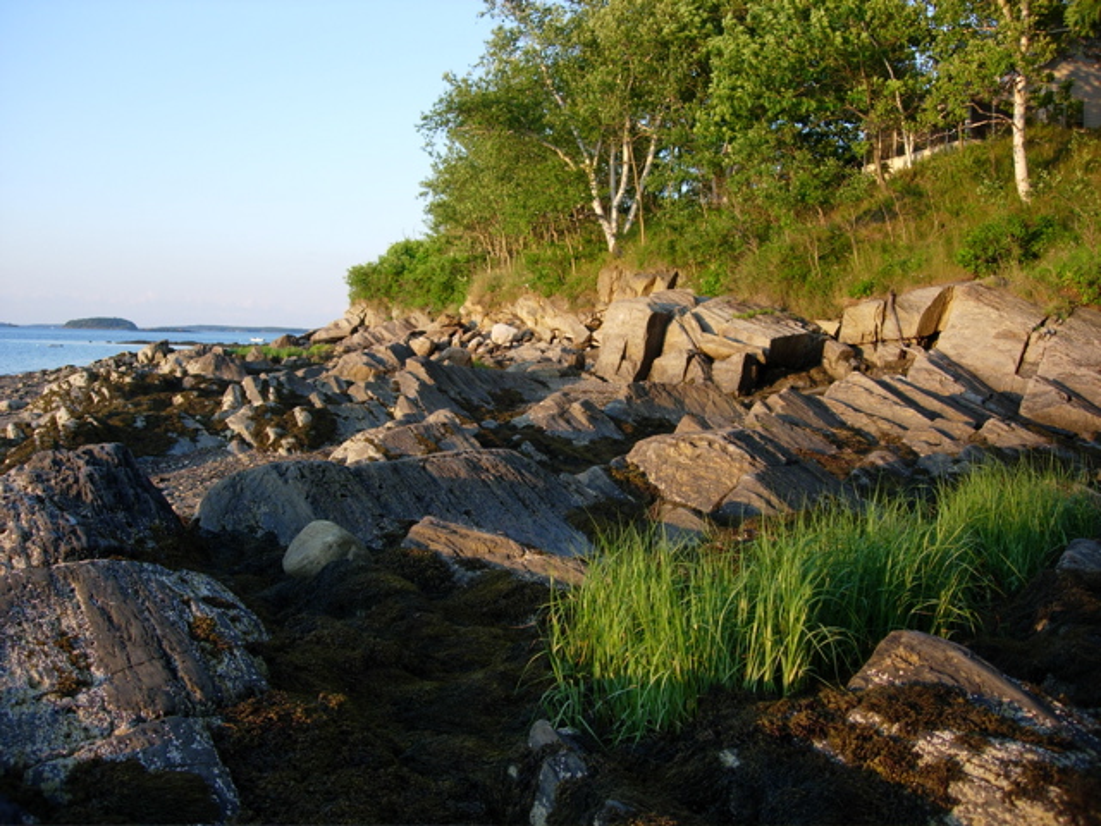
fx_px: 1209
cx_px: 550
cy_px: 413
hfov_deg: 49.0
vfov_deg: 37.7
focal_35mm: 38
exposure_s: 1/192
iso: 64
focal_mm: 7.8
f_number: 2.8
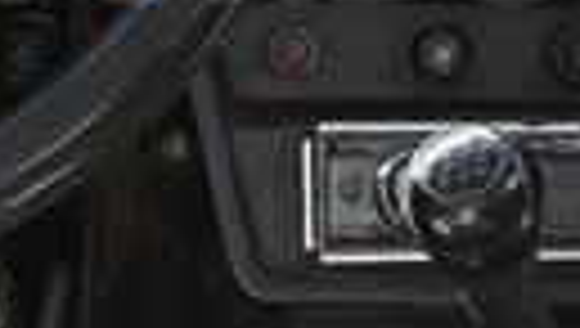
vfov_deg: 8.0
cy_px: -65
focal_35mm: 150
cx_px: 423
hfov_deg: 14.3
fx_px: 2310
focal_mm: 3.71
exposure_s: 1/100
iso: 50
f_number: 1.7
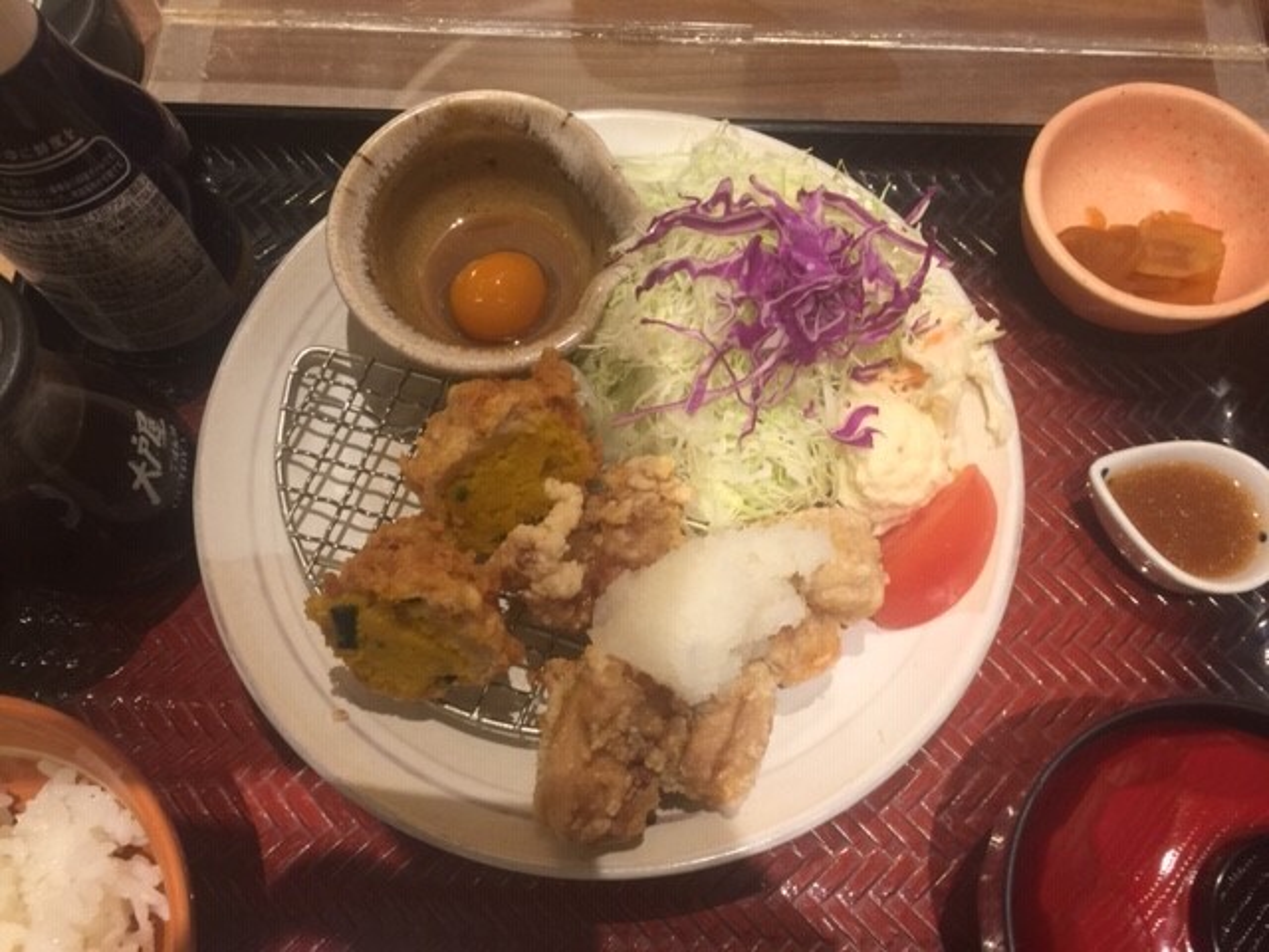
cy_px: 476
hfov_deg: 61.7
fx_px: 1063
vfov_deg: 48.2
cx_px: 634
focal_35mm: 29
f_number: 2.2
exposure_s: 1/15
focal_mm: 4.15
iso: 32
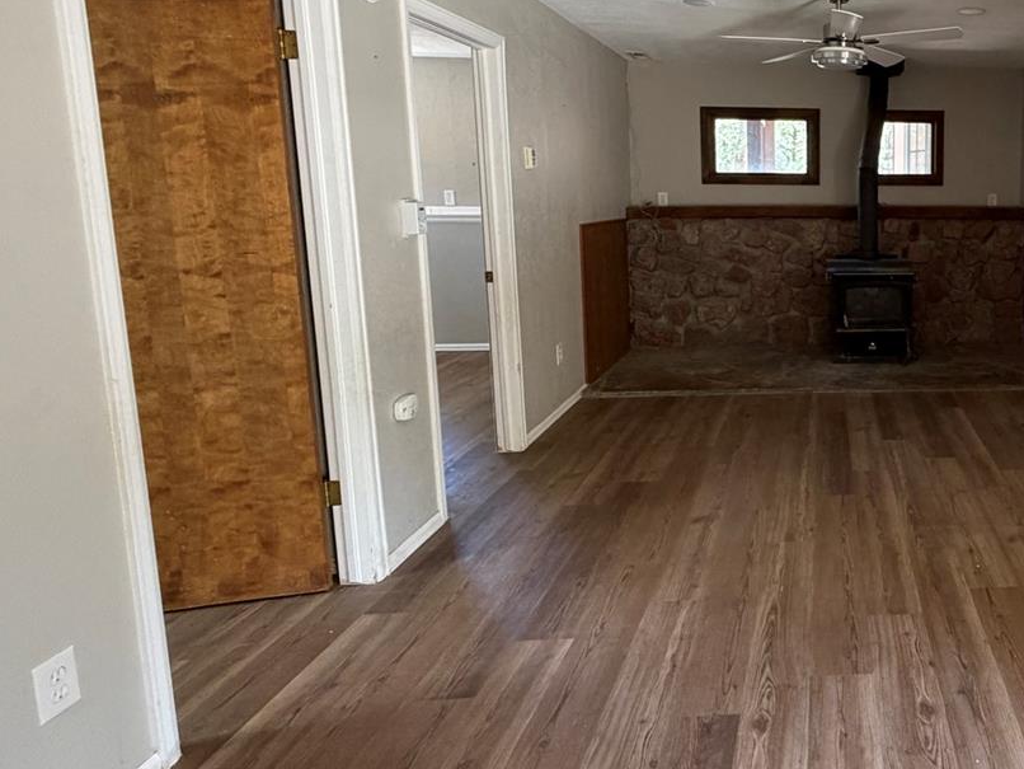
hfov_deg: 60.8
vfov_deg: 54.1
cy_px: 276
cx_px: 884
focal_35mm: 25
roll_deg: -0.4
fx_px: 740
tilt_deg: -6.7
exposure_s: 1/81
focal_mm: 2.22
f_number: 2.2
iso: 320
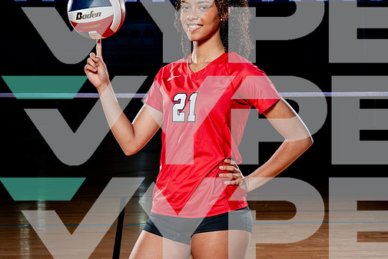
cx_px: 171
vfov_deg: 18.2
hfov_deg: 27.0
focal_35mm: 75
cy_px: 121
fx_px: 809
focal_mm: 56
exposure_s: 1/250
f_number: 8
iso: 250
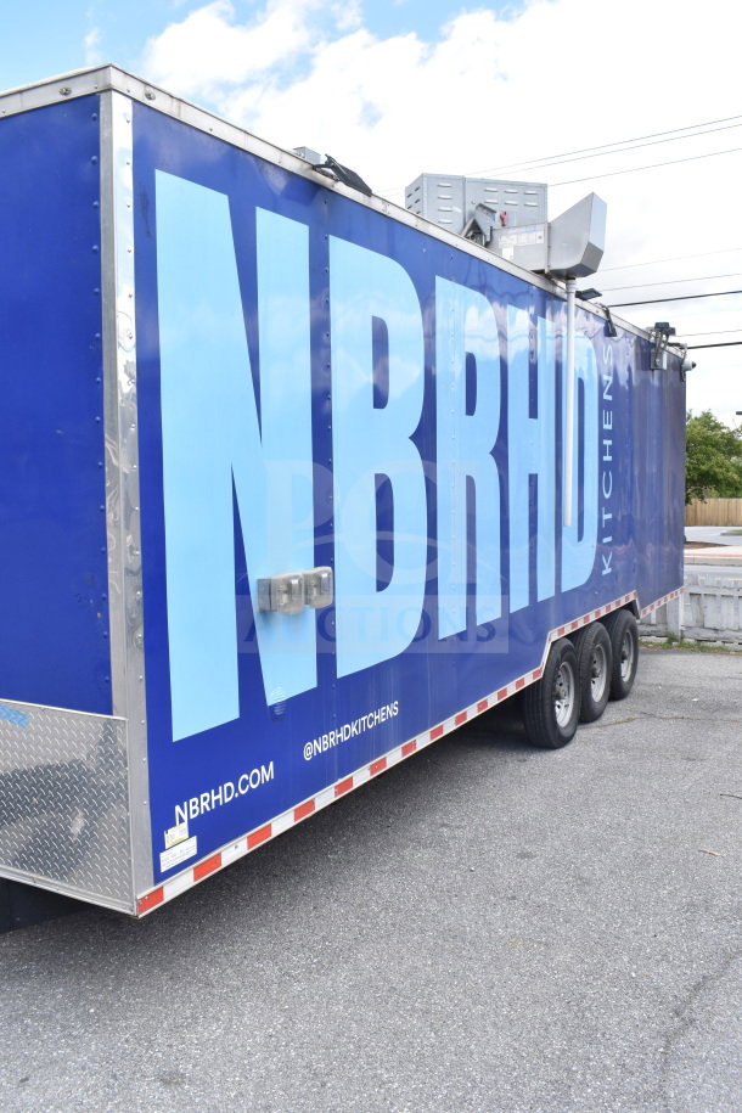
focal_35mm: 32
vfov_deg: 59.5
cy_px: 556
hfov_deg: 41.7
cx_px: 371
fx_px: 974
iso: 200
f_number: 7.1
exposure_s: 1/200
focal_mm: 21
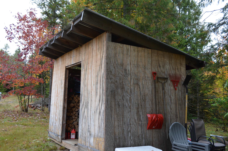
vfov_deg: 39.8
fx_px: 209
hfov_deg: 57.3
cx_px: 114
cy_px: 76
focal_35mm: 33
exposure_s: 1/125
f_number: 5.6
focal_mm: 22
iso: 320
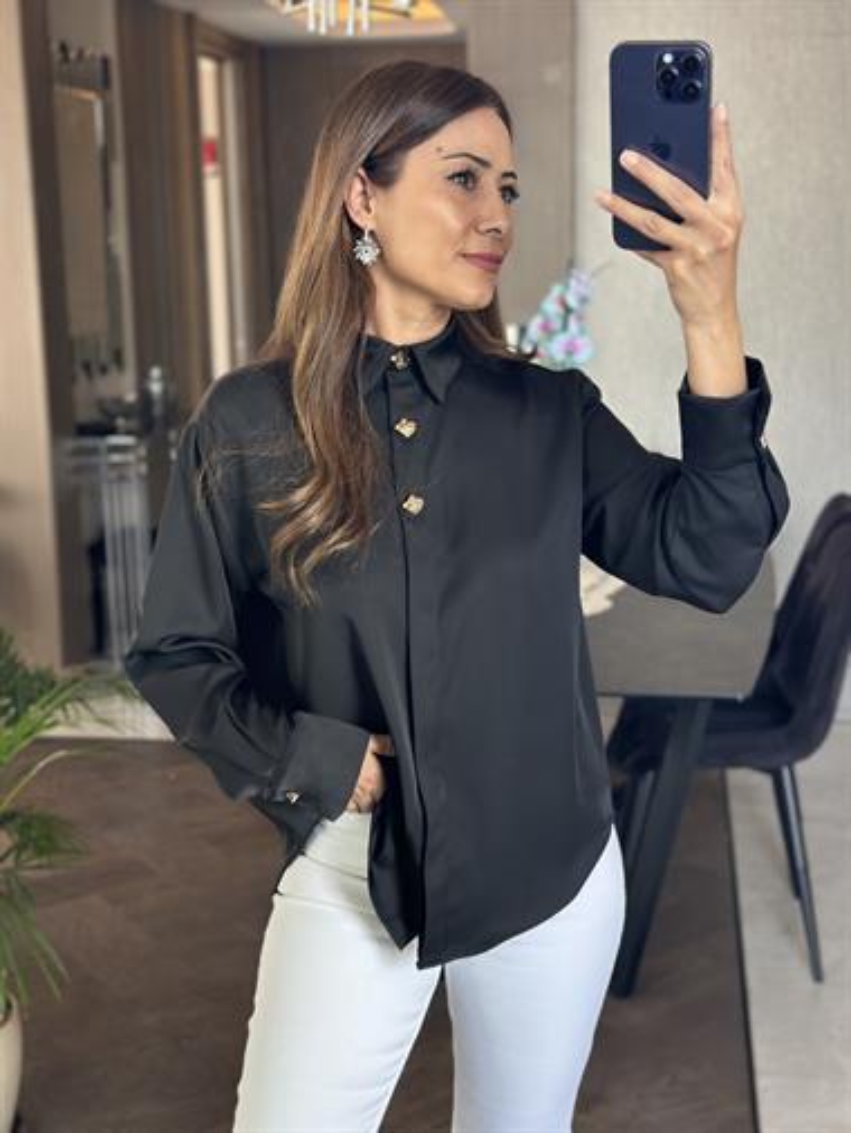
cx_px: 426
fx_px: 1572
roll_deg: +2.2
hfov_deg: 30.3
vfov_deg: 39.6
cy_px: 566
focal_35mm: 48
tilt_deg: -20.5
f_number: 1.78
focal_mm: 6.86
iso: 125
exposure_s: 1/67
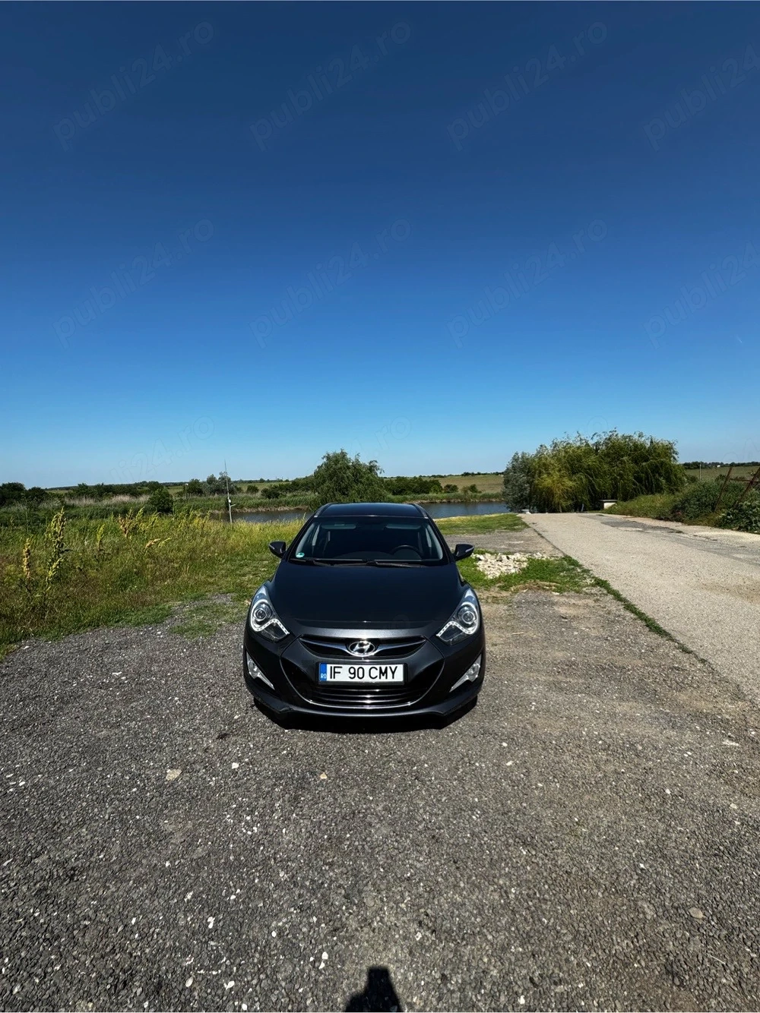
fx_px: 410
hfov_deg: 85.7
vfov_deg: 102.1
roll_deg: +1.9
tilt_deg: -4.0
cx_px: 380
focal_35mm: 14
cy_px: 506
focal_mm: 2.22
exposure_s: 1/1927
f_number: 2.2
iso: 50
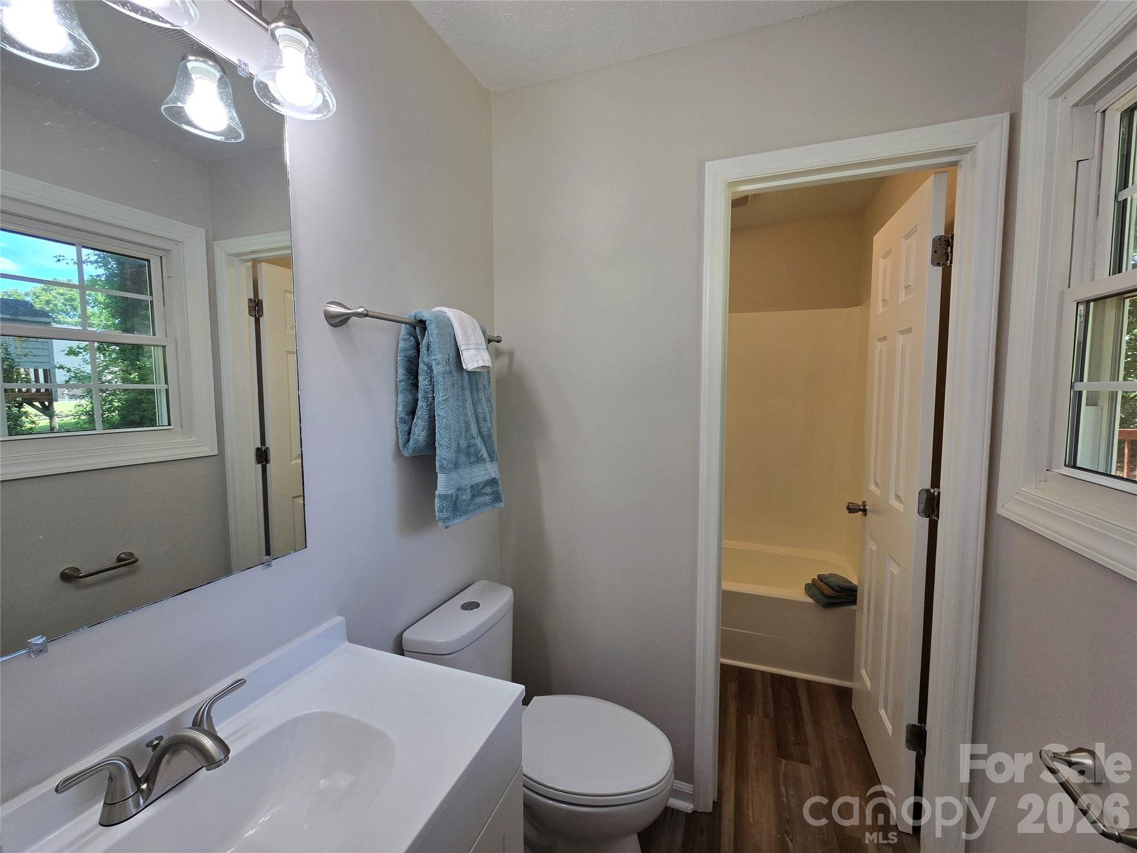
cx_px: 568
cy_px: 426
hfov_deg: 106.2
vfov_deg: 89.9
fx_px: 427
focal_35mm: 13
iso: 64
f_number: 2.2
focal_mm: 2.2
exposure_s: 1/120
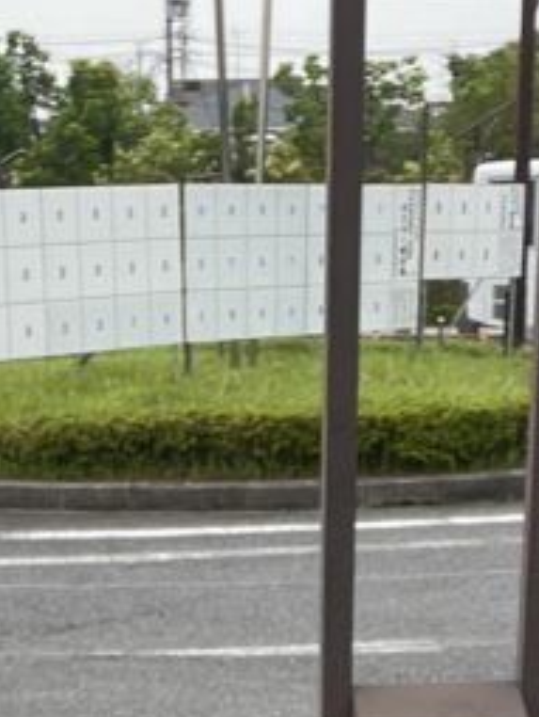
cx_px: 179
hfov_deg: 13.3
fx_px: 2301
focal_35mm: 111
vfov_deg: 15.8
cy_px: 1180
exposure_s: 1/121
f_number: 2.2
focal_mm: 2.71
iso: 25
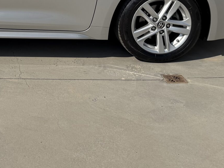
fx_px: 460
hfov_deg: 25.4
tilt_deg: -9.6
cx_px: -24
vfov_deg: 19.2
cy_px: -48
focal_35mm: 71
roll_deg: +0.5
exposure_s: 1/10309
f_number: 1.78
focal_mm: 6.76
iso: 100
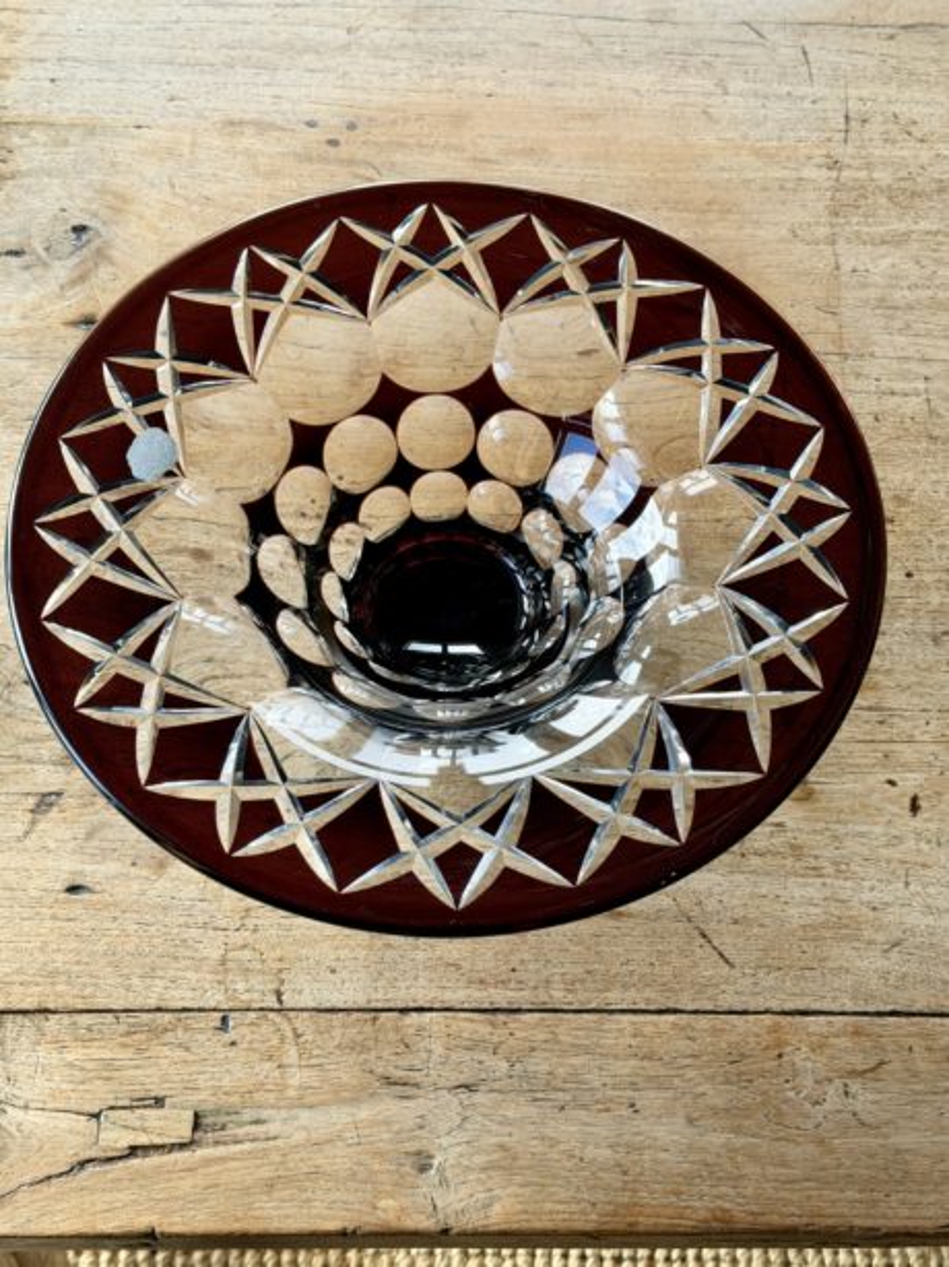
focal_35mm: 48
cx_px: 474
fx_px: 1756
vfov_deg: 39.7
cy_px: 634
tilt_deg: -60.9
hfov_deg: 30.2
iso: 50
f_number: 1.78
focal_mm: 6.76
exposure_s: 1/190
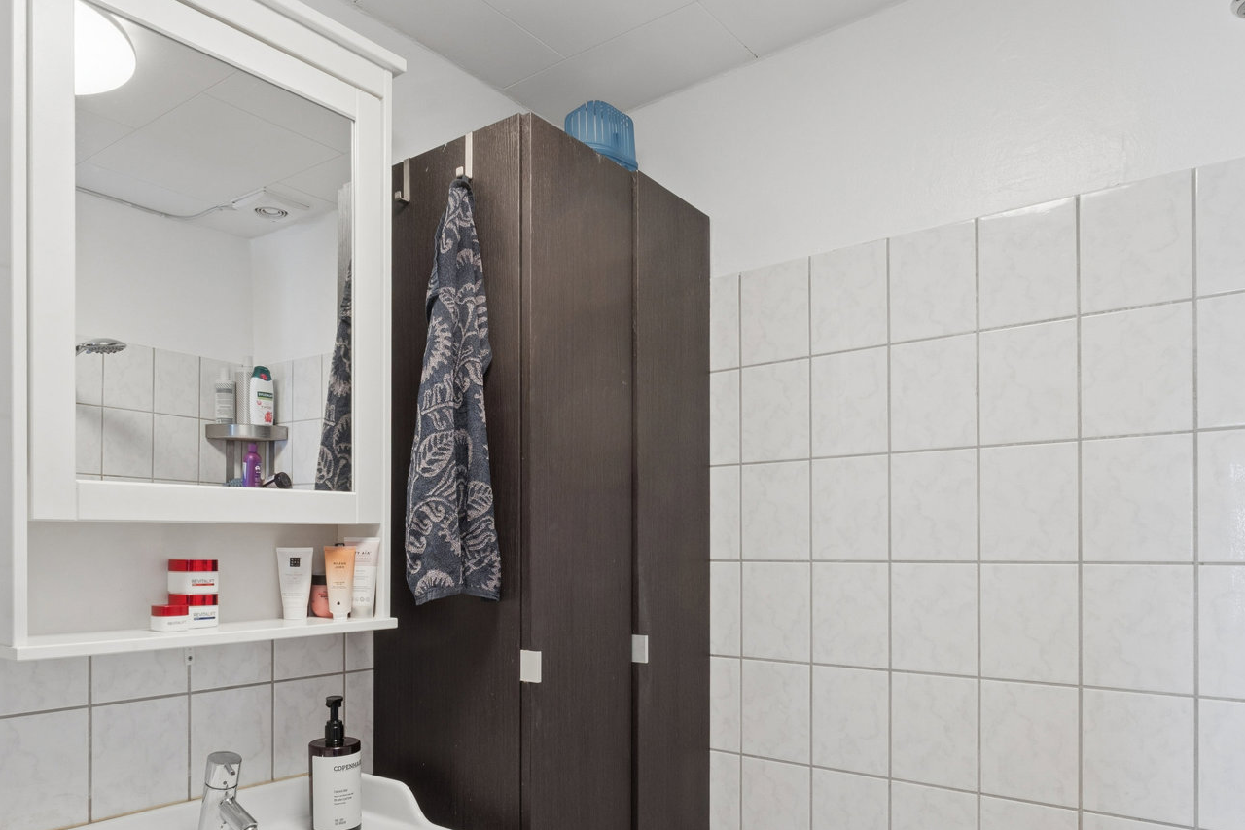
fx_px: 891
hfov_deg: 69.6
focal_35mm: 26
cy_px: 562
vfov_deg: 48.9
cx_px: 543
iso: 200
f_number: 8
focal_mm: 11
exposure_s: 1/6
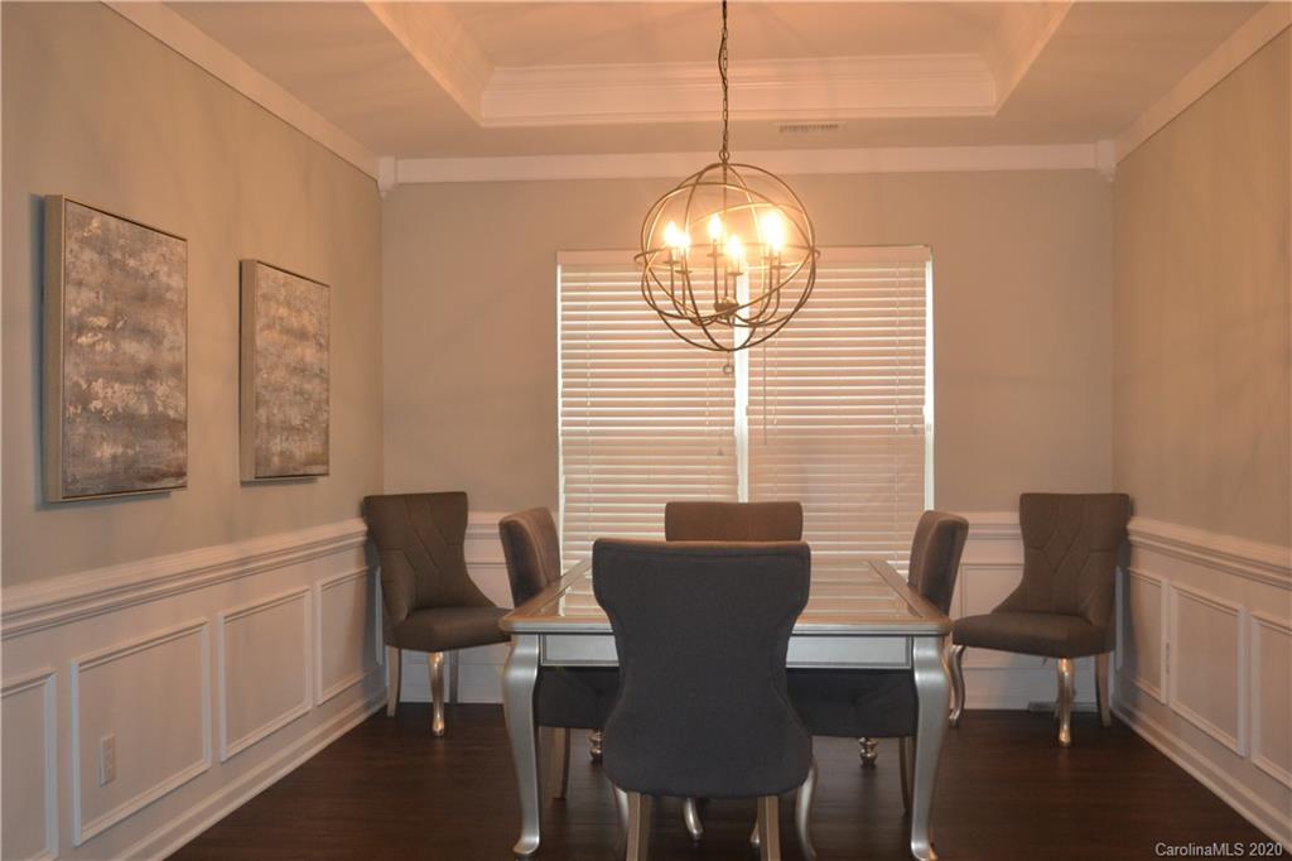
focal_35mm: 36
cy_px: 430
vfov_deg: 36.8
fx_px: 1292
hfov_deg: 53.1
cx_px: 646
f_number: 4
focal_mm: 24
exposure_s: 1/60
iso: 800
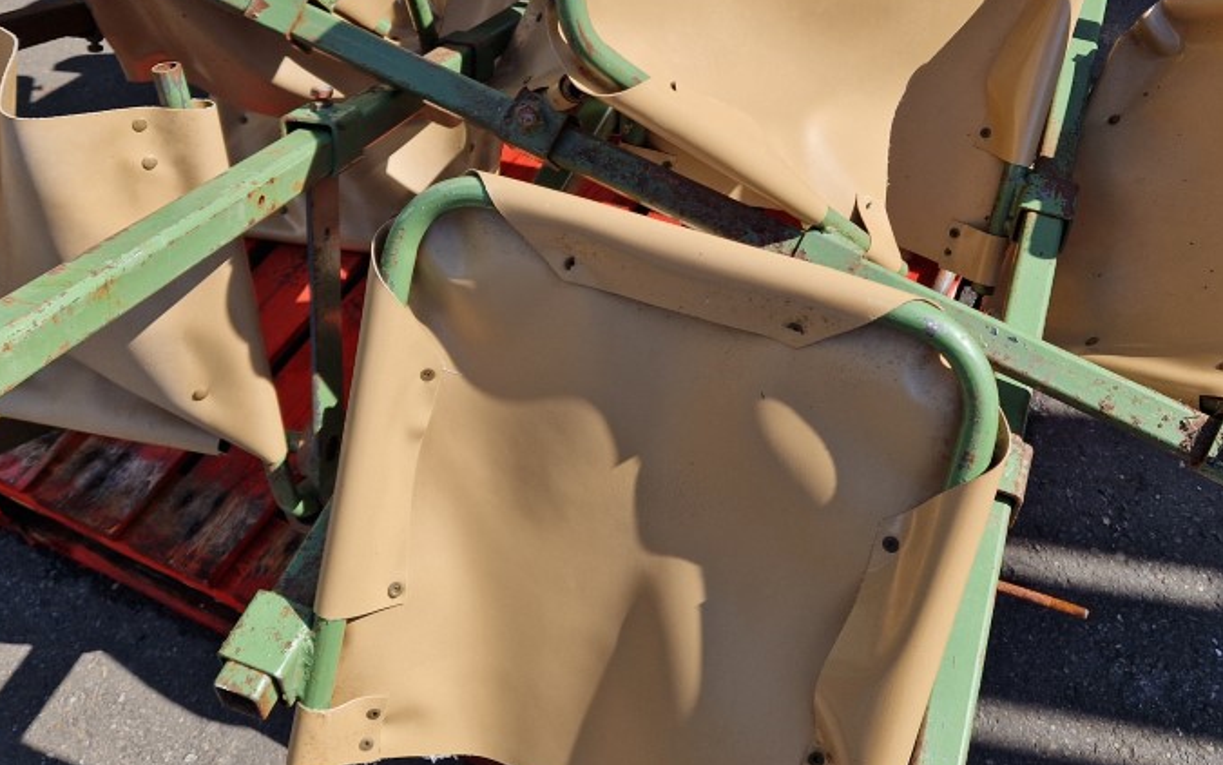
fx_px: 1233
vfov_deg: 33.6
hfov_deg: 52.6
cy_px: 178
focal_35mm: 37
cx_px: 679
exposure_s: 1/980
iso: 50
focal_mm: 5.4
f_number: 1.8
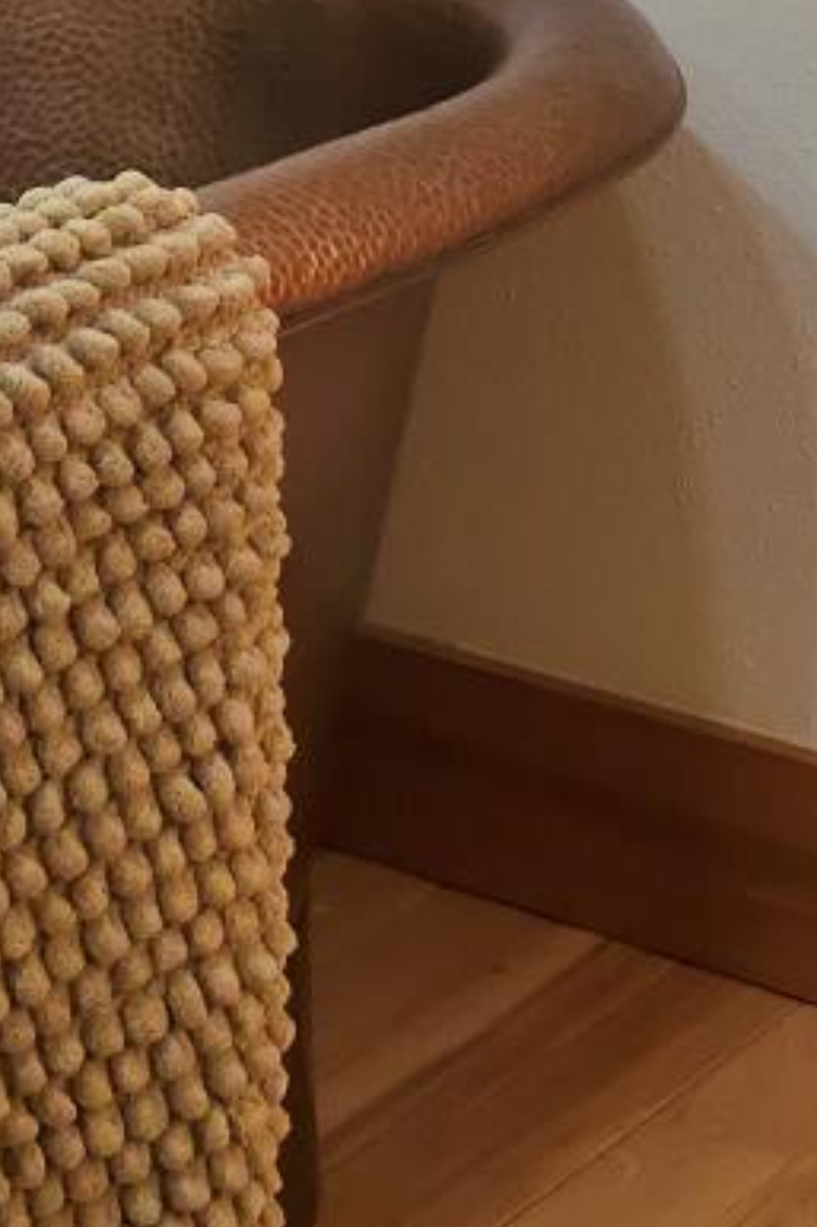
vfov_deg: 16.0
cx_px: 639
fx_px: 4225
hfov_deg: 11.0
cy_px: -200
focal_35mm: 124
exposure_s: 1/60
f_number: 1.7
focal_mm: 6.3
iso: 320
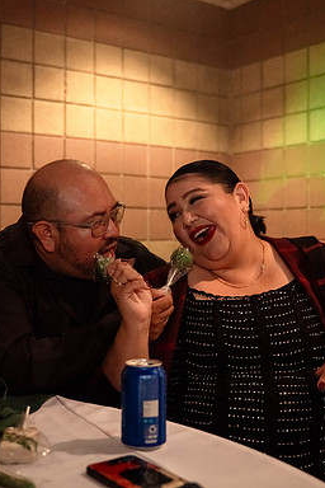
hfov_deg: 28.6
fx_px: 636
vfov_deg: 41.9
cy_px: 243
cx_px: 160
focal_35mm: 47
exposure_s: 1/250
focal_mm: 30
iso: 1250
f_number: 2.8
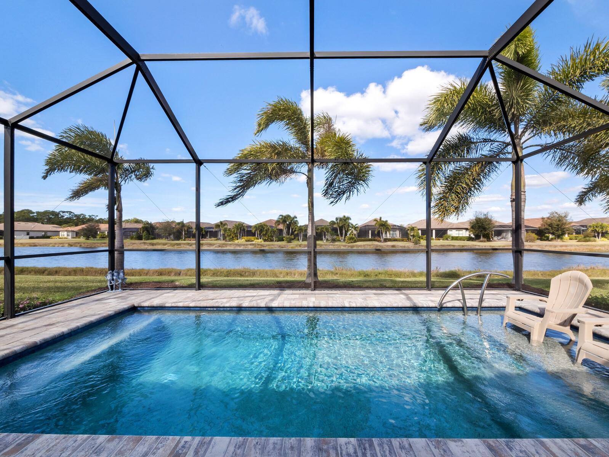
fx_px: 246
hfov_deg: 102.0
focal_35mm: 14
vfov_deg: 85.7
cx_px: 304
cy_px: 228
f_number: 13
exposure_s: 1/60
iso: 320
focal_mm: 7
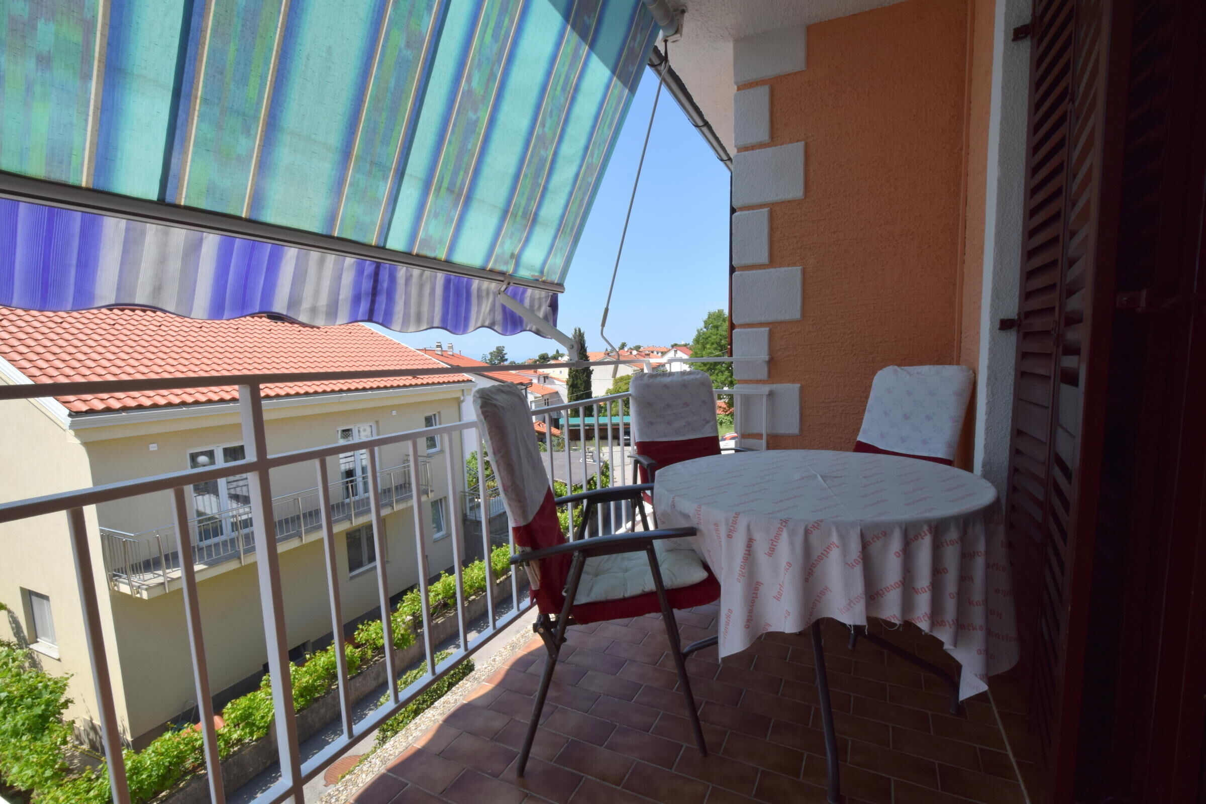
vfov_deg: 77.3
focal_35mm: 15
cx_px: 603
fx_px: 502
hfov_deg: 100.4
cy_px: 402
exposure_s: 1/80
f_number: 20
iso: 200
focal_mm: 10
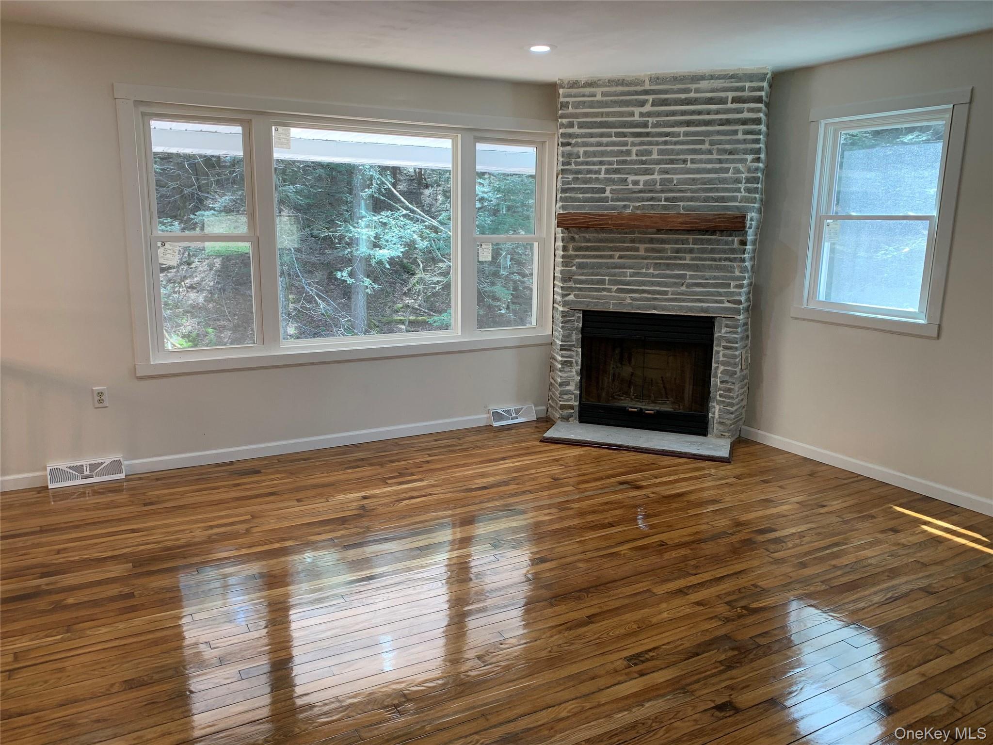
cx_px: 496
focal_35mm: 26
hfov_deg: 67.3
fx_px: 746
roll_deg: -0.5
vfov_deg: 53.1
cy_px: 372
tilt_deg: -12.1
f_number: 1.8
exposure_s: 1/60
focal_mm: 4.25
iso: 50
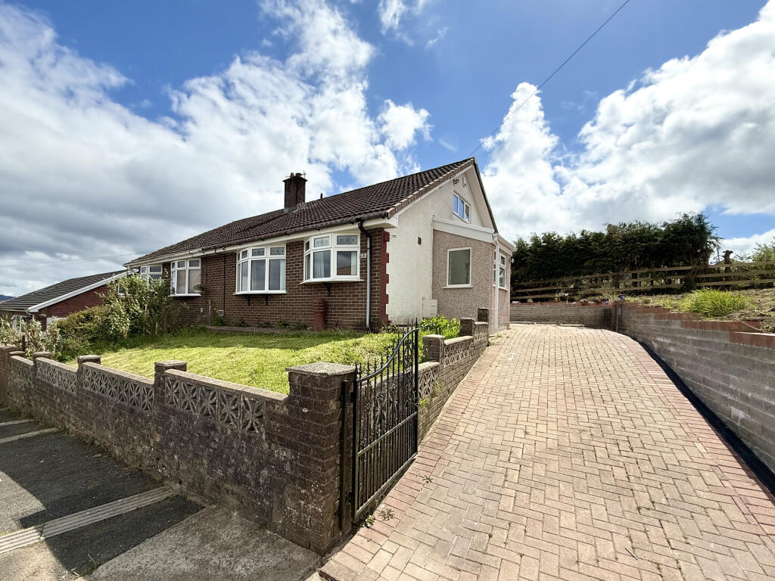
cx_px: 388
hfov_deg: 102.1
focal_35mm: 14
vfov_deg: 85.7
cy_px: 290
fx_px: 313
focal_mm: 2.22
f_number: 2.2
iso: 64
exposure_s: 1/2611
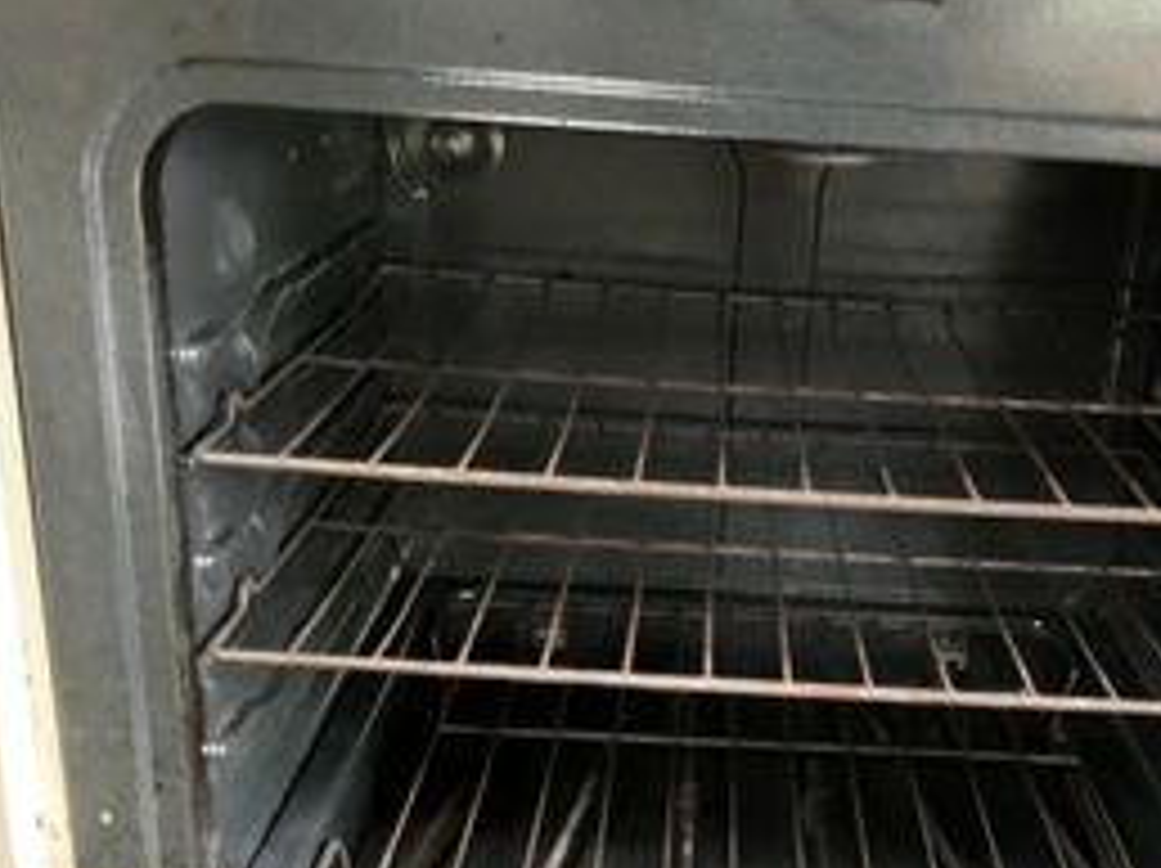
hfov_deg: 41.7
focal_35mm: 45
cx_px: 747
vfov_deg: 31.8
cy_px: 594
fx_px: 1508
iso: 500
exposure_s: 1/20
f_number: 1.8
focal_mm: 3
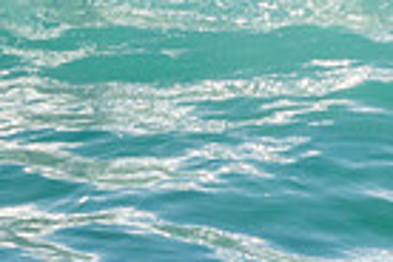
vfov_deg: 0.8
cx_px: 749
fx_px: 19288
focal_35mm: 1767
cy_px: -138
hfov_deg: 1.2
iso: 200
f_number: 5.6
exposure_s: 1/1250
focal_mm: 280
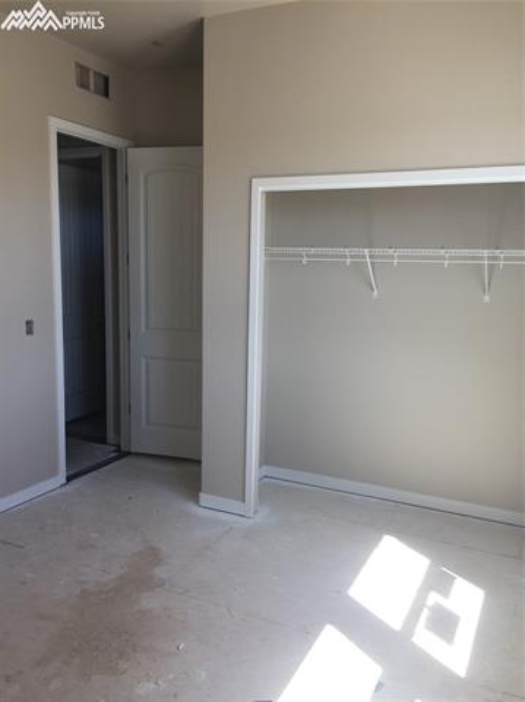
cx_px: 262
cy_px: 351
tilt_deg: -8.8
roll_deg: -1.3
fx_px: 587
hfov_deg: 48.2
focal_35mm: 29
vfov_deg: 61.7
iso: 32
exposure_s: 1/120
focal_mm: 4.15
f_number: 2.2
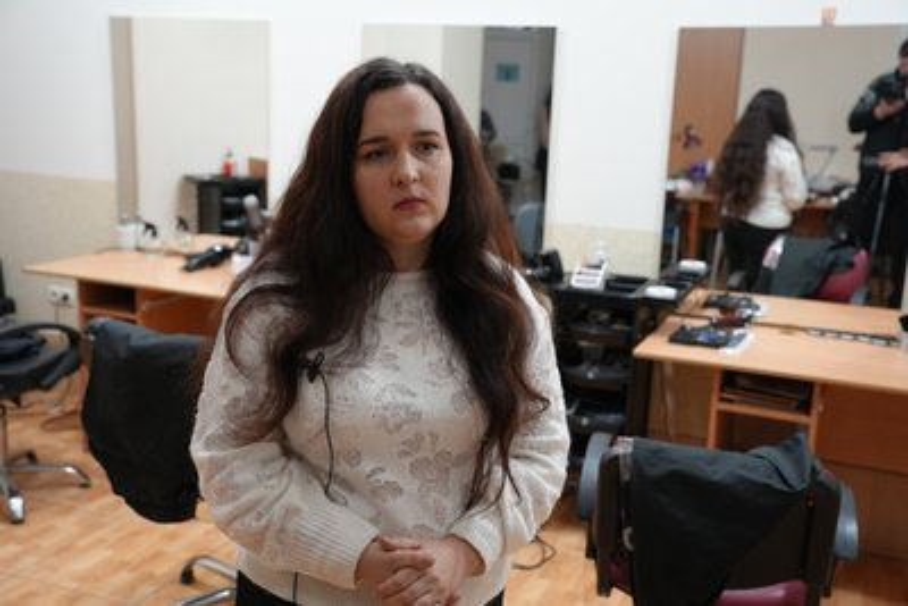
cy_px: 303
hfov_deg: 49.5
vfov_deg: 34.2
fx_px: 984
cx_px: 454
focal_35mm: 39
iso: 2500
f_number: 4
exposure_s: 1/160
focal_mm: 39
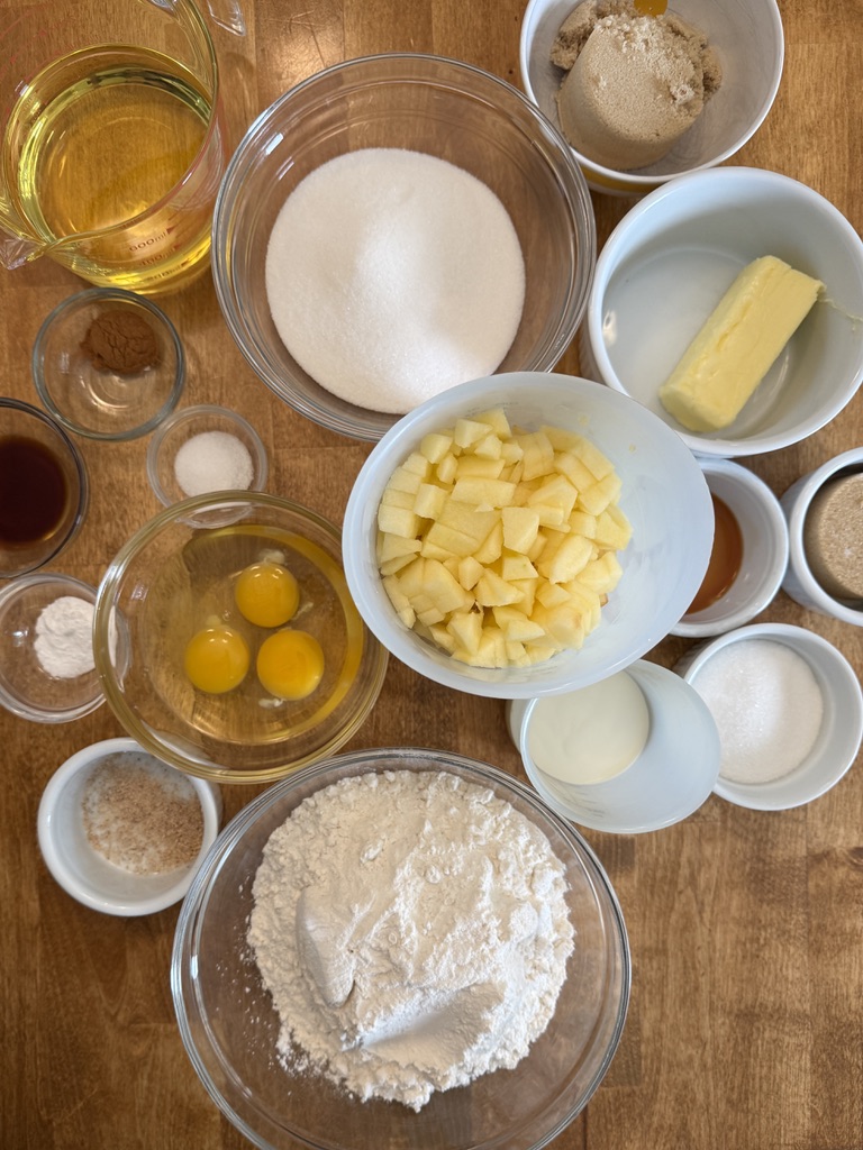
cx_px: 432
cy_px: 575
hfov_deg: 56.8
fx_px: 798
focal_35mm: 24
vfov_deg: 71.6
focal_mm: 6.76
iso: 125
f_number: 1.78
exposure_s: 1/120
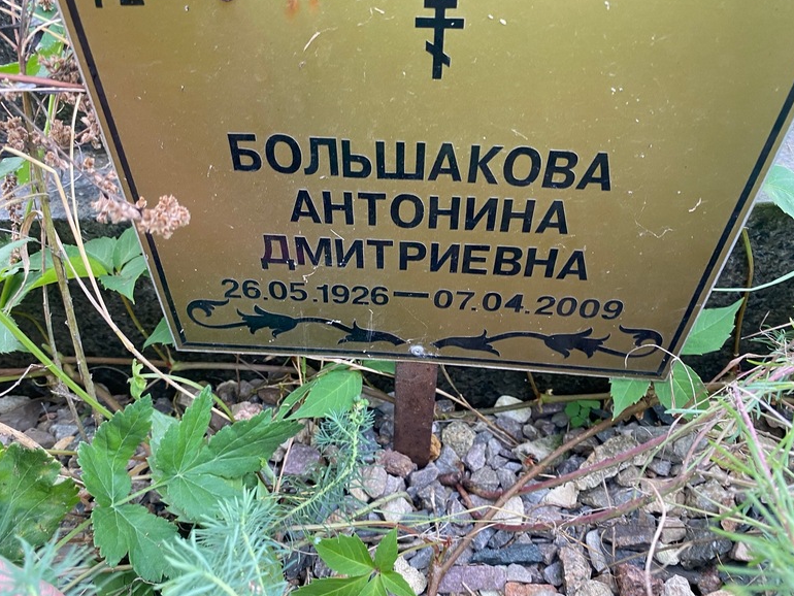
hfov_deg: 65.3
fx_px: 620
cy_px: 302
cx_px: 389
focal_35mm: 27
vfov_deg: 51.4
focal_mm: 4.25
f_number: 1.8
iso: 125
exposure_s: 1/60
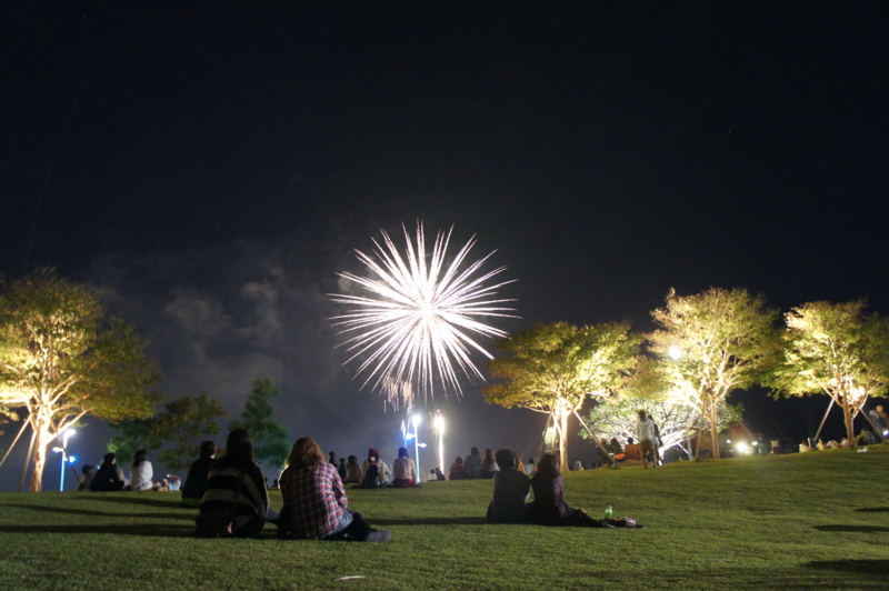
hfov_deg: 67.4
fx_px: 666
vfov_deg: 47.9
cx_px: 444
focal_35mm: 27
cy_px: 296
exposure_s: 1
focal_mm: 18
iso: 1600
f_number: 3.5
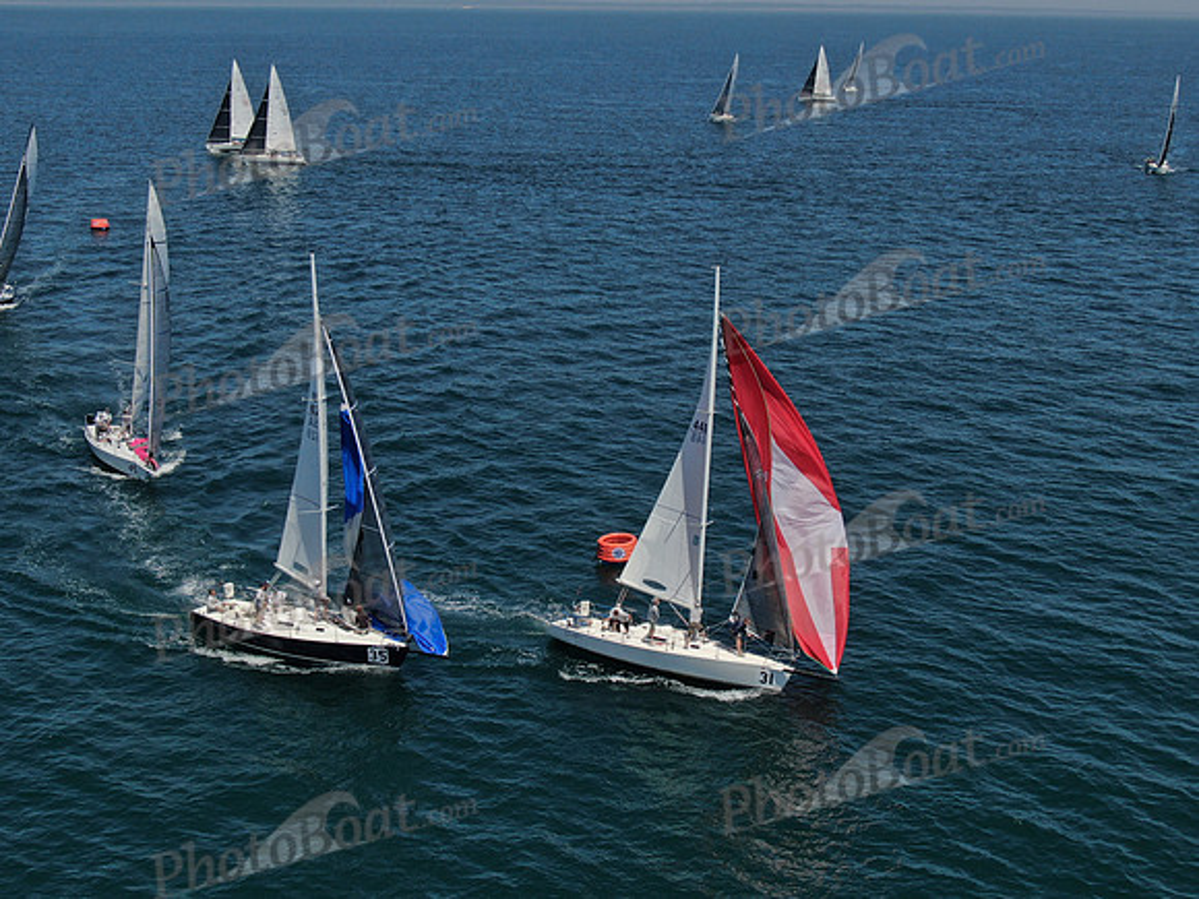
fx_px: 1663
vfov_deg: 30.3
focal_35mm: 48
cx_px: 600
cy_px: 450
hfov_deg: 39.7
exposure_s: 1/1600
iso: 100
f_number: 3.8
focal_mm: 8.6
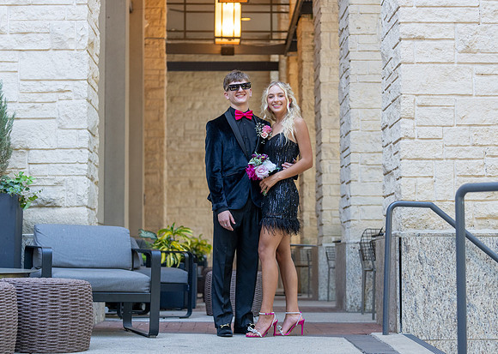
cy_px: 177
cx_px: 266
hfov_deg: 26.6
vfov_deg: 19.1
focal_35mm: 74
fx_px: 1052
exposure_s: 1/320
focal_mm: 70
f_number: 2.8
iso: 1000
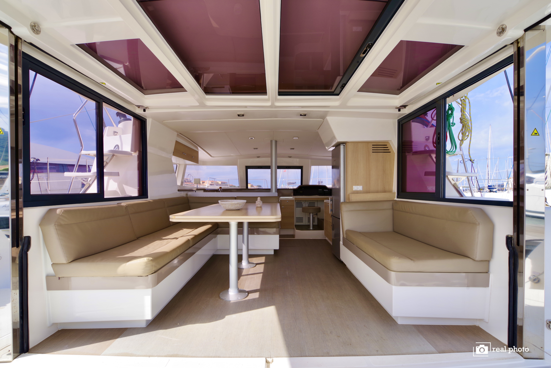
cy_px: 184
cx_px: 276
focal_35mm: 15
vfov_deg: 77.4
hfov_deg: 100.4
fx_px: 230
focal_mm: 15
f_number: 13
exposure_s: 1/80
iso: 200
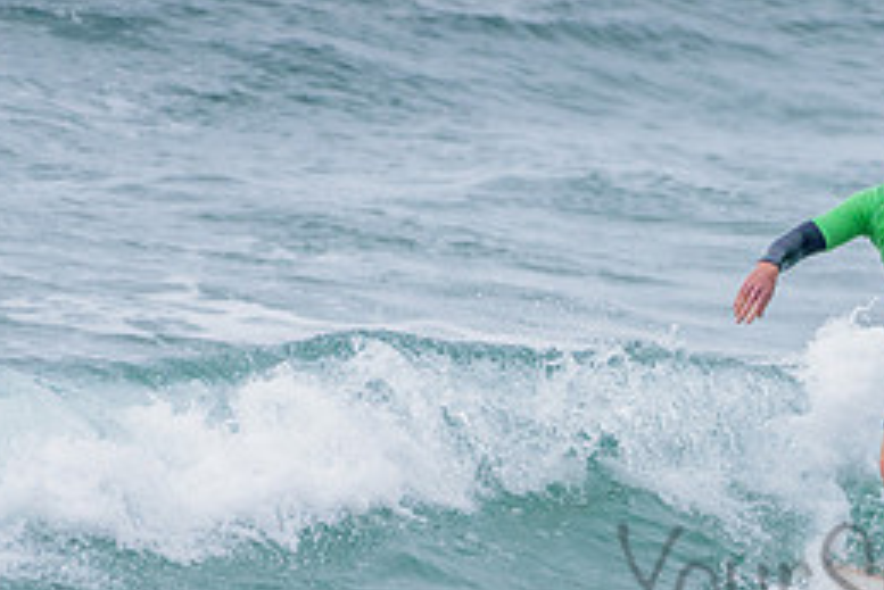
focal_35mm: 1375
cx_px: 865
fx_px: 33781
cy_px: 485
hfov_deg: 1.5
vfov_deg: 1.0
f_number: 5.6
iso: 800
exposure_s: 1/2000
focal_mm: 500
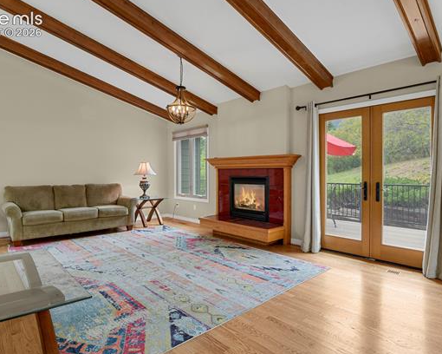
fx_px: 262
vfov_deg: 68.1
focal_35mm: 20
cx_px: 214
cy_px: 174
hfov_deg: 80.4
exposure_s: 1.3
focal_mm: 17
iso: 250
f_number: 8
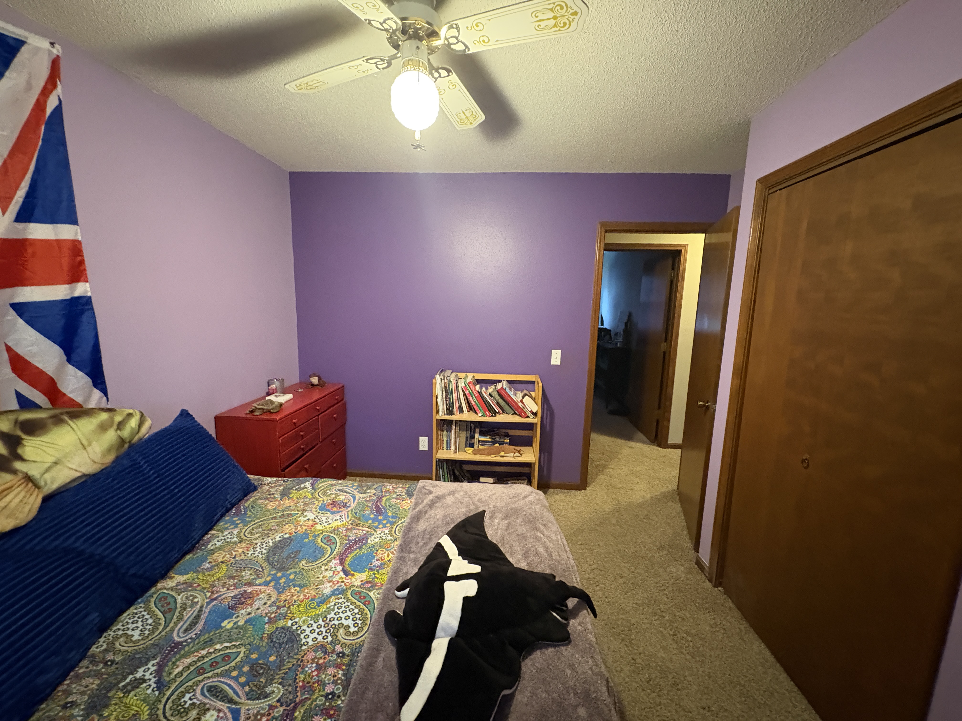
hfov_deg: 102.1
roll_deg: -1.4
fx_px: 389
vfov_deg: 85.7
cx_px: 481
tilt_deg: -8.9
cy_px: 360
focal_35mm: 14
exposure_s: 1/30
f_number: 2.2
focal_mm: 2.22
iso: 1000
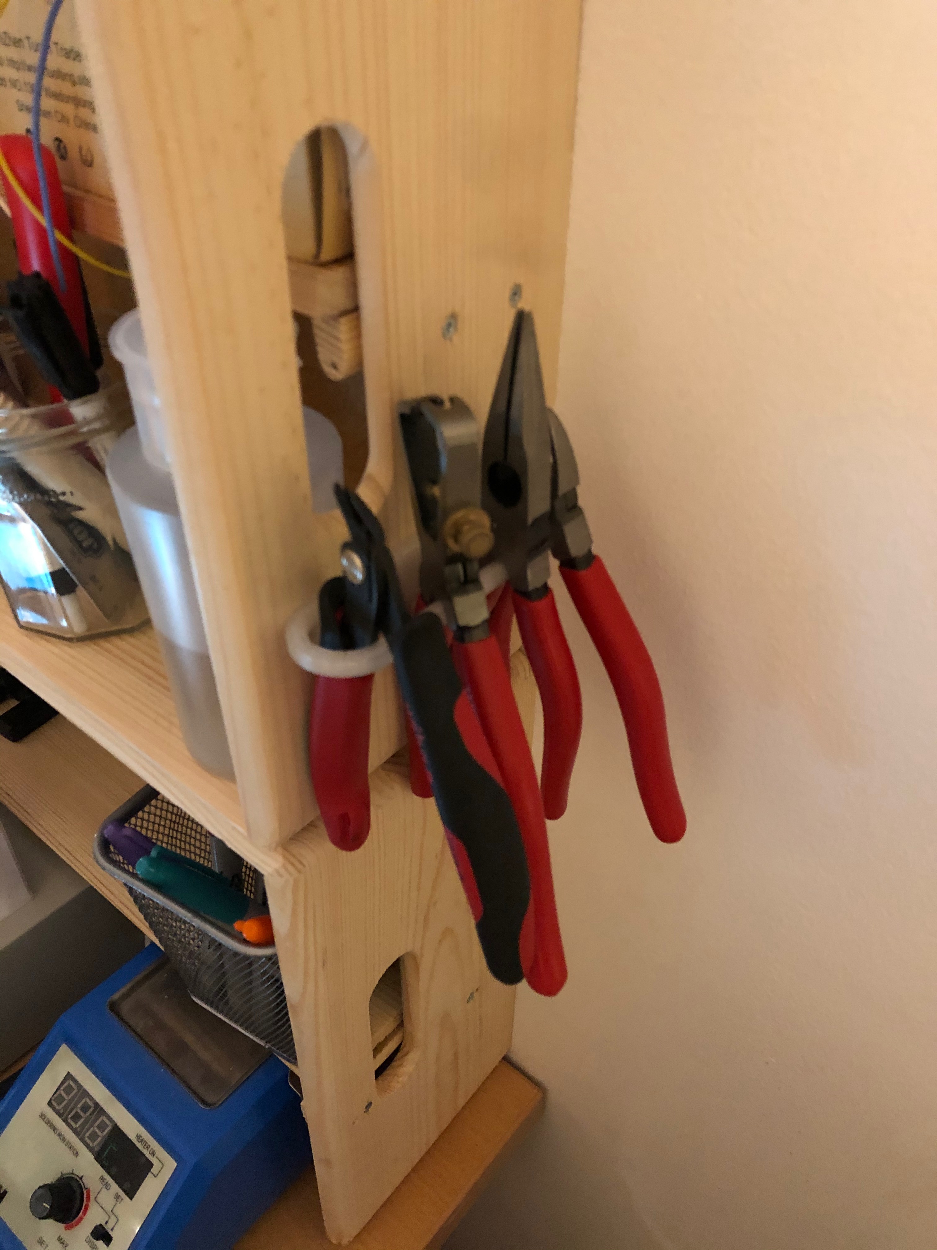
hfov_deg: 49.7
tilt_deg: -39.6
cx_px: 468
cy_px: 625
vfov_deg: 63.4
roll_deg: +0.8
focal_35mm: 28
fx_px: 1011
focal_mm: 4
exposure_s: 1/4
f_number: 1.8
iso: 100
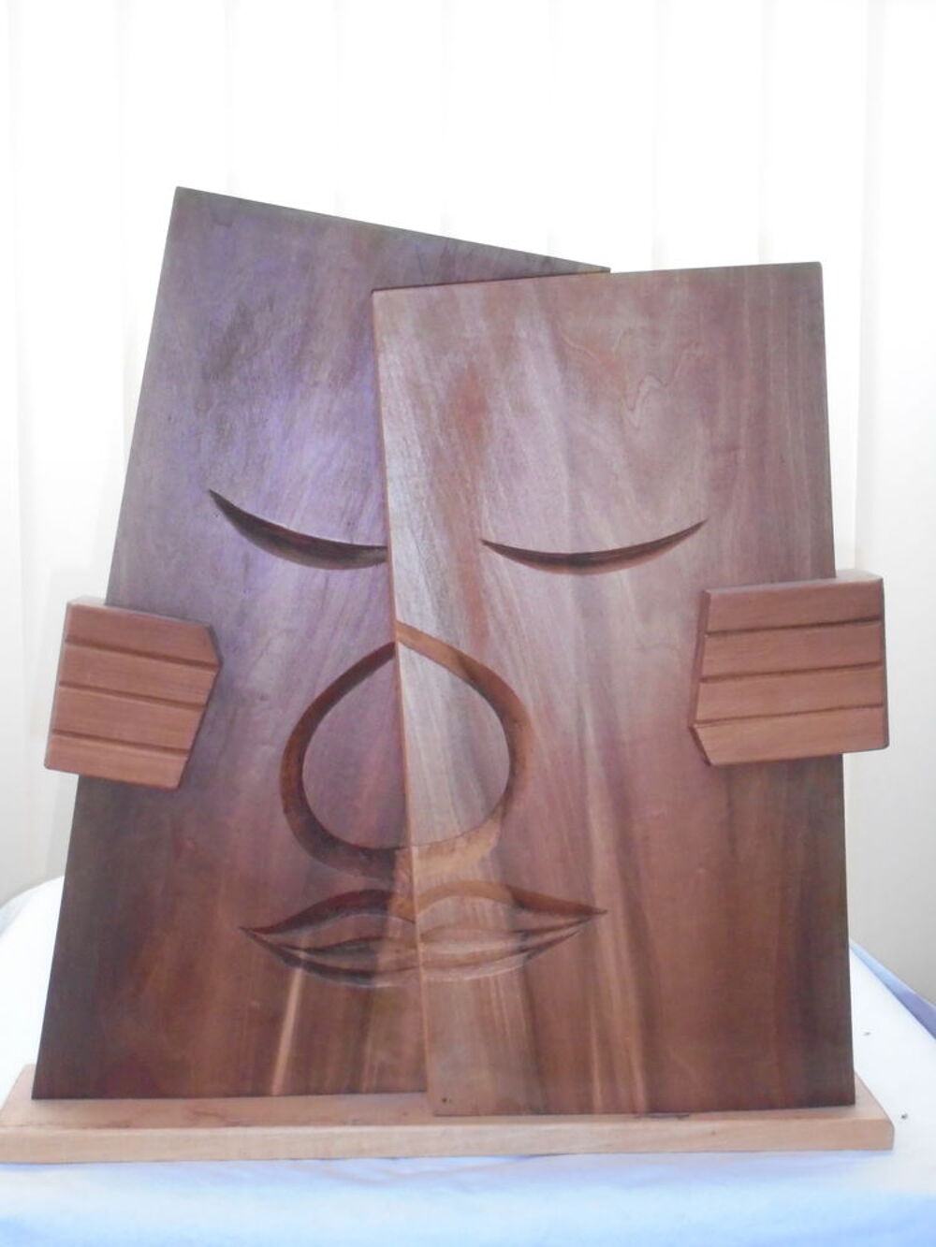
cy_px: 624
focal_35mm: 43
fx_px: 1550
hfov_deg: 33.6
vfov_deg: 43.8
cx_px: 468
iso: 800
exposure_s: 1/200
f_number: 4.5
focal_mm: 7.8
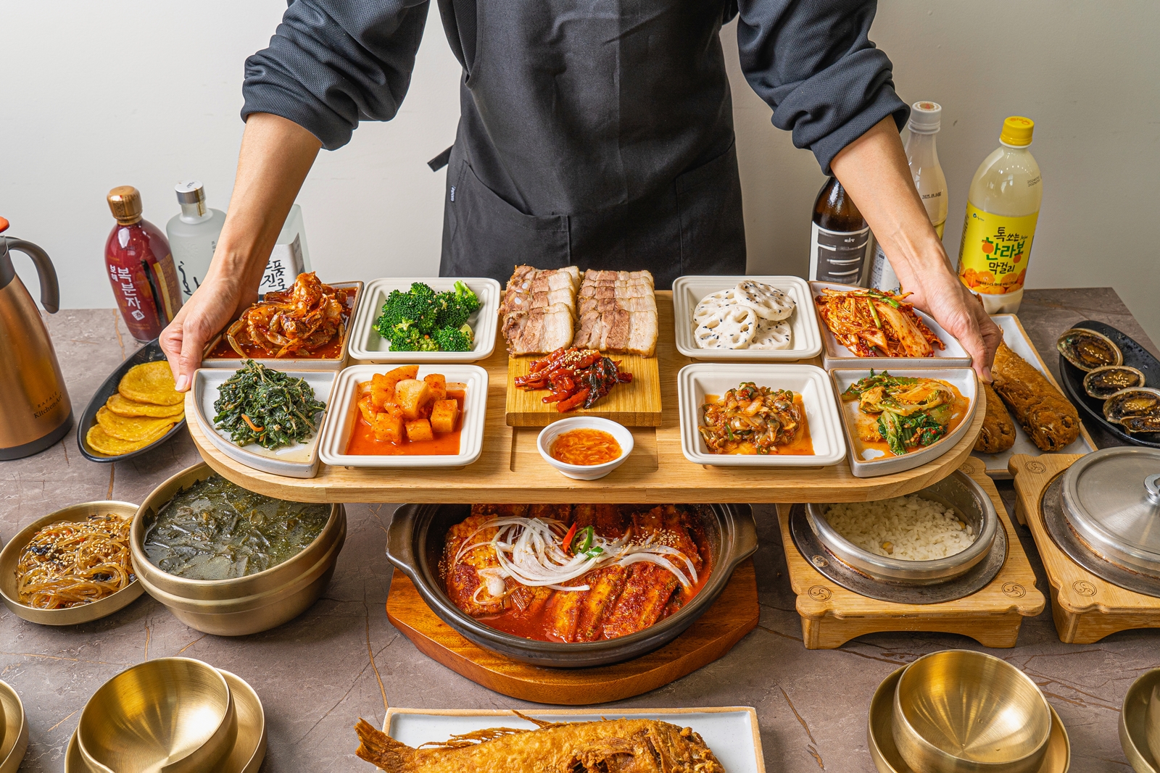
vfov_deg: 36.9
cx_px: 580
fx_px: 1160
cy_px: 386
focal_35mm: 36
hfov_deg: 53.1
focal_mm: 36
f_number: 11
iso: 100
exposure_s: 1/125
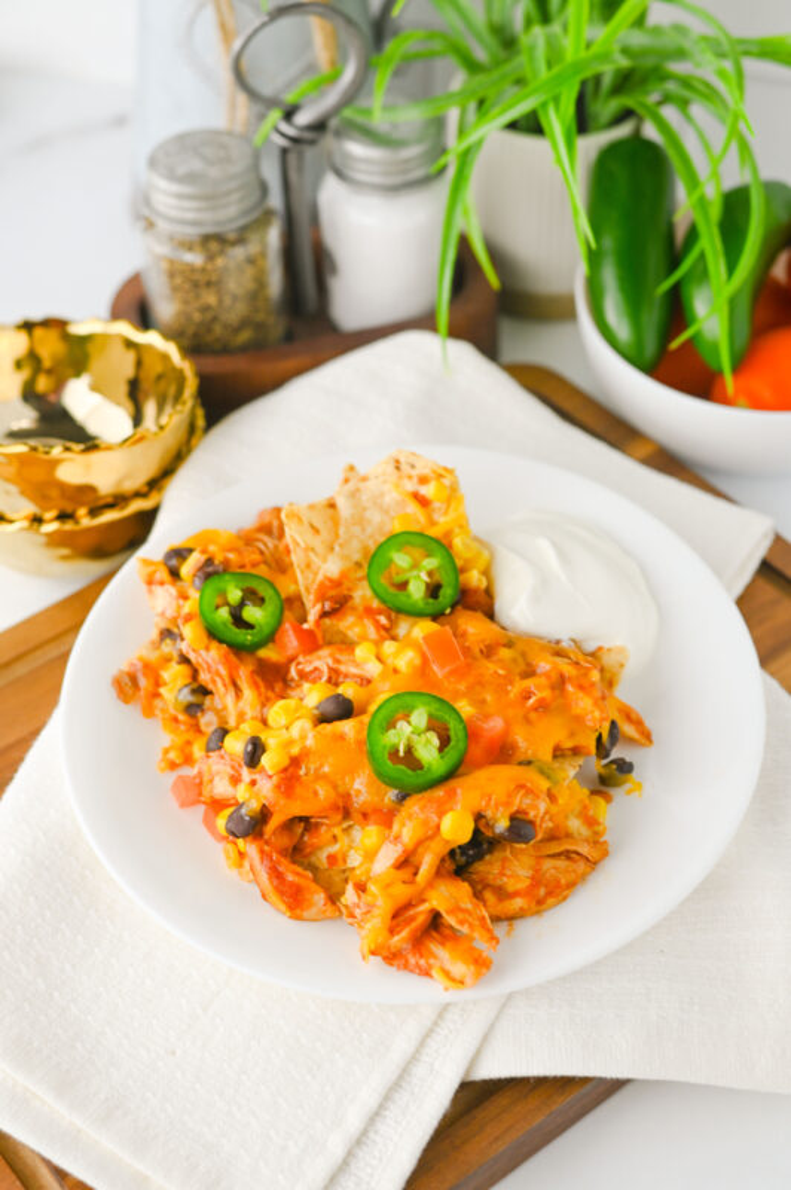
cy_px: 595
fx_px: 1651
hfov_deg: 26.9
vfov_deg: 39.6
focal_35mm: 50
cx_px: 396
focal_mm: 50
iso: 160
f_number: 5
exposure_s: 1/80
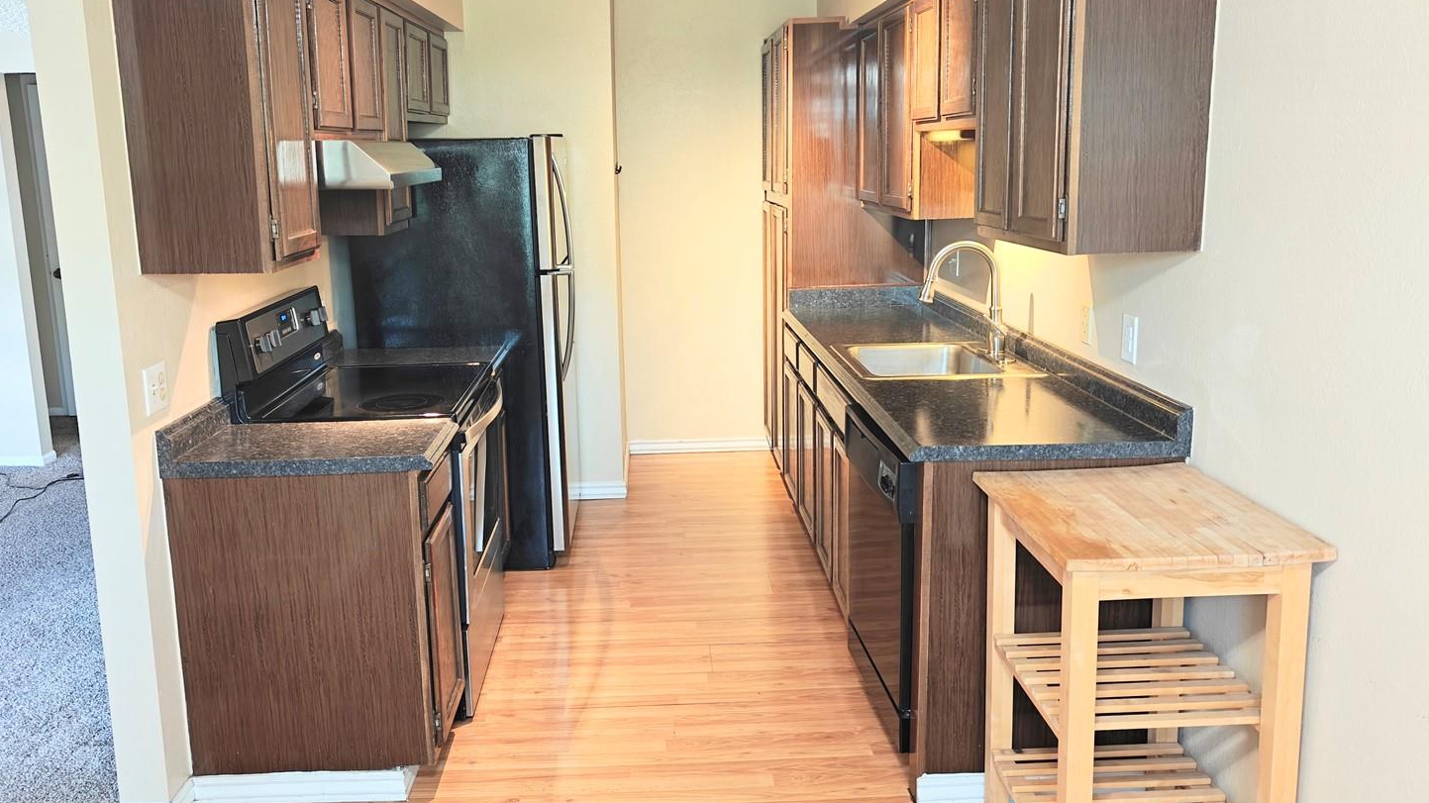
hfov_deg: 66.0
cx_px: 669
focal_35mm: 29
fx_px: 1099
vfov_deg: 40.1
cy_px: 364
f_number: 1.8
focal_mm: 5.59
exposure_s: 1/40
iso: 640
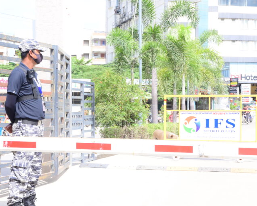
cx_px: 116
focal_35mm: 52
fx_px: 394
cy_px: 116
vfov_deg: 29.2
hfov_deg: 36.1
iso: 320
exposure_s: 1/160
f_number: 10
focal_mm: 34.5
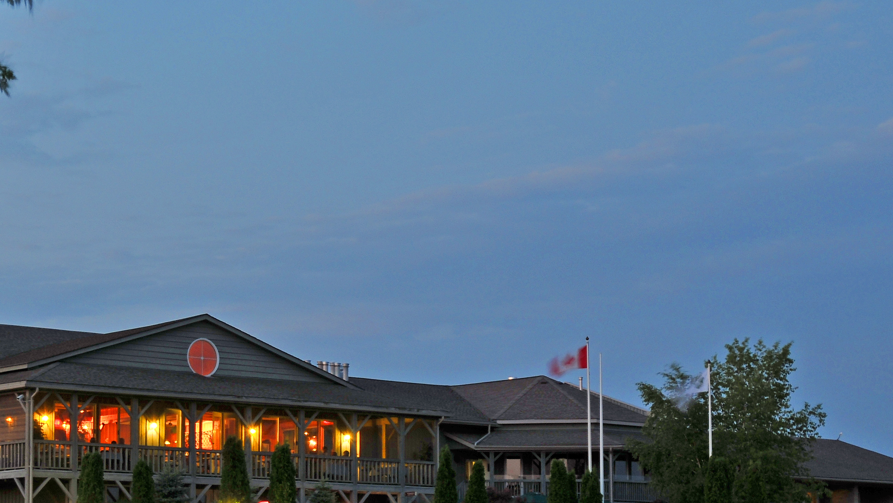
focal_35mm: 86
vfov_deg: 14.0
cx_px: 307
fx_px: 2037
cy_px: 406
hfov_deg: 24.6
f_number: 13
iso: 200
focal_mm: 32
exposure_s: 4
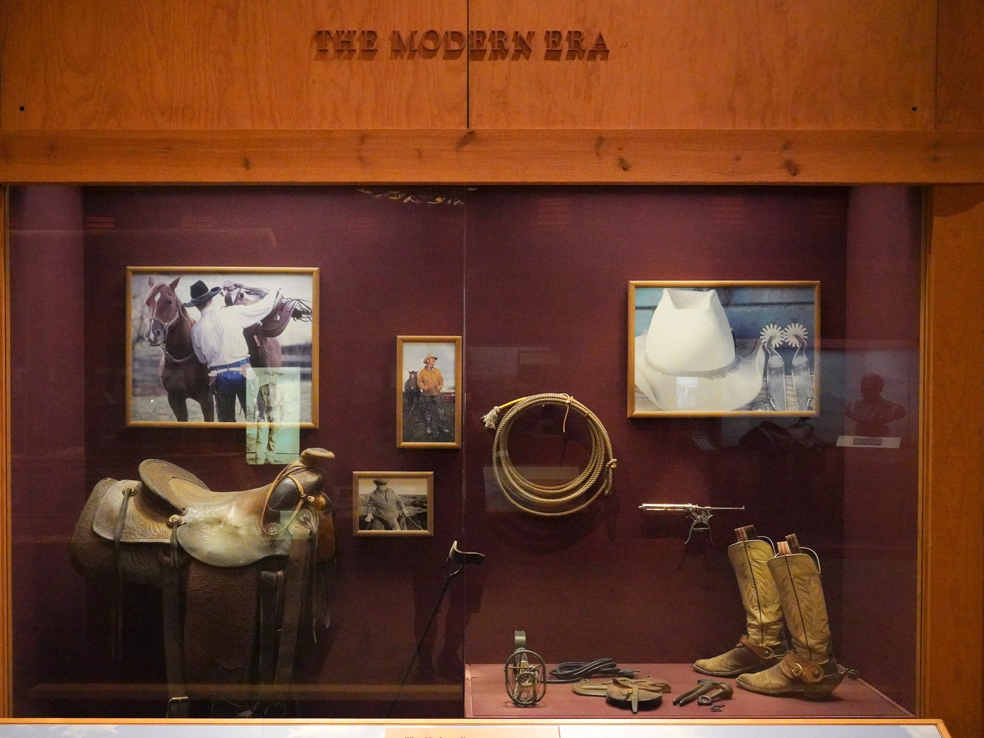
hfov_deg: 55.3
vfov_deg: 42.9
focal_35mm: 33
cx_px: 471
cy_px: 373
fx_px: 938
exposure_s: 1/100
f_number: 5.6
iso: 16000
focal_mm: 30
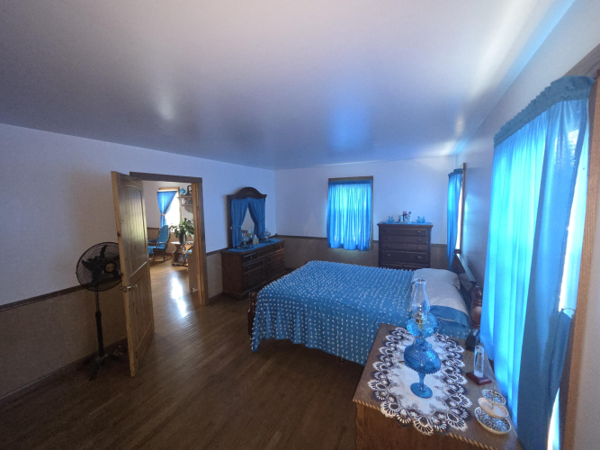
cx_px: 300
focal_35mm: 13
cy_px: 225
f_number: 2.2
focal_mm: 2.2
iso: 500
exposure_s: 1/30
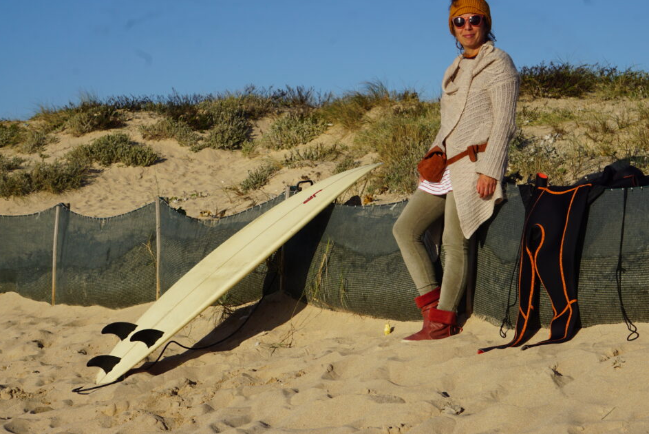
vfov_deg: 15.3
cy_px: 200
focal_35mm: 90
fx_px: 1615
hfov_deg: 22.7
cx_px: 332
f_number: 11
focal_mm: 55
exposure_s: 1/320
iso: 100
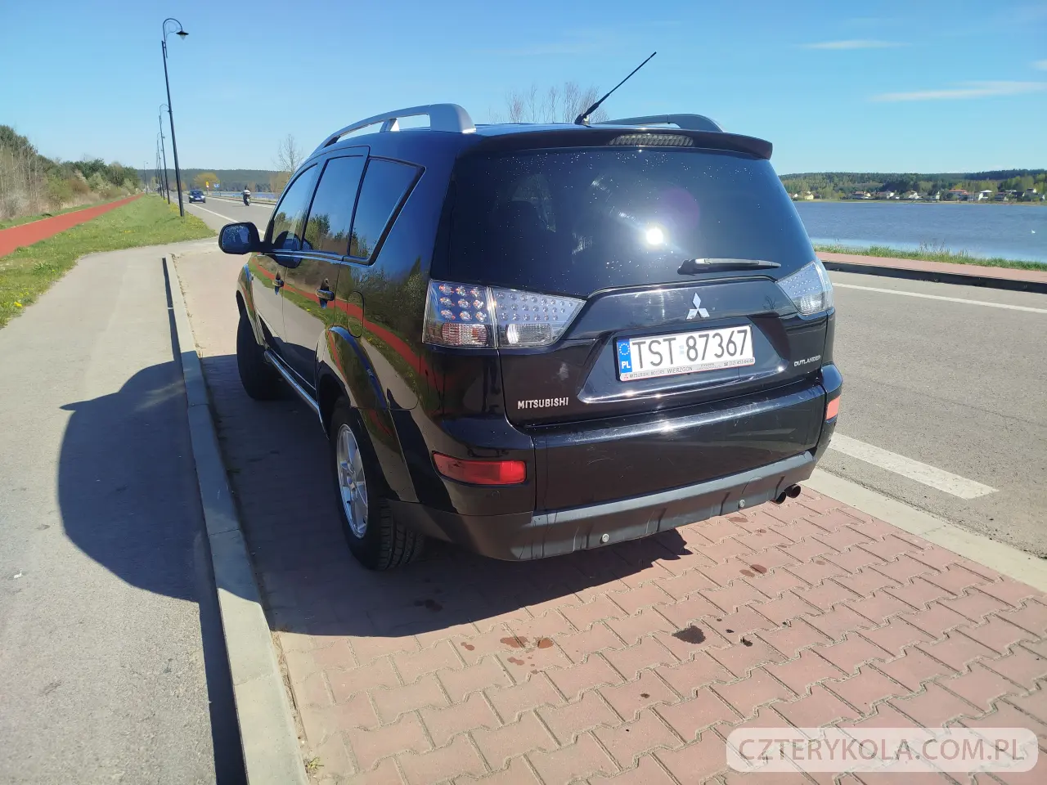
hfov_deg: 71.6
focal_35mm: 24
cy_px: 392
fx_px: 726
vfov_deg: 56.8
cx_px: 524
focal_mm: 5.31
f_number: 1.7
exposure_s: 1/803
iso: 50
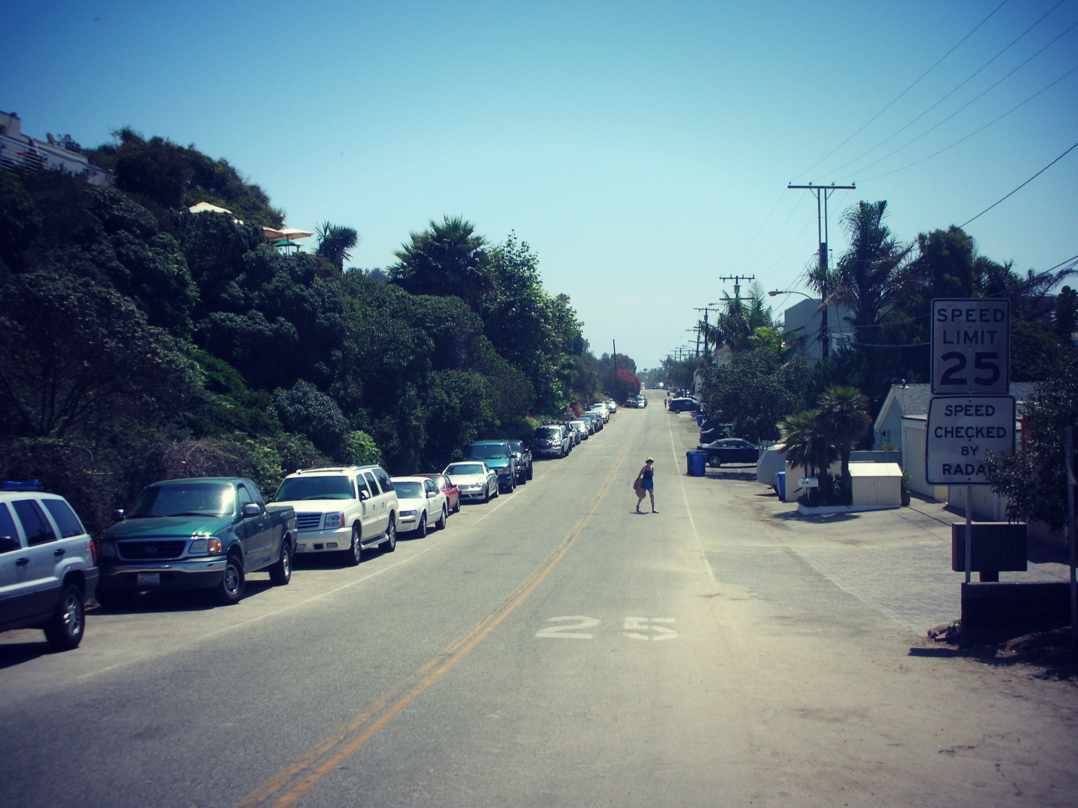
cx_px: 539
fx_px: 1433
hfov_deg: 41.2
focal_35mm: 46
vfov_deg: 31.5
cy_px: 404
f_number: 9.9
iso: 50
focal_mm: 7.7
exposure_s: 1/98.2
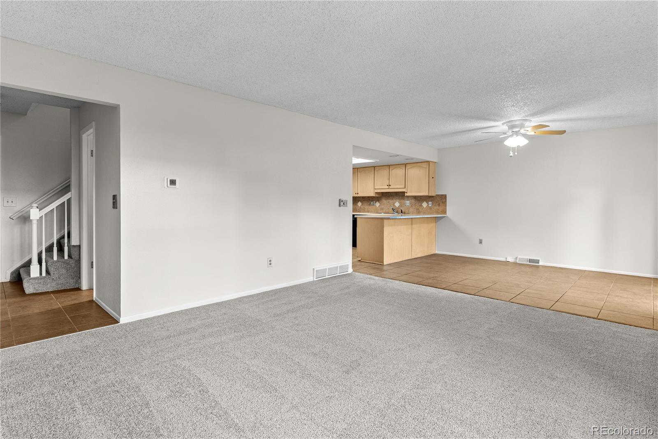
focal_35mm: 18
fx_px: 329
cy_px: 220
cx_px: 329
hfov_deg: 90.0
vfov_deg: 67.4
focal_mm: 18
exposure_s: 1/1.25
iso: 100
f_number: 7.1
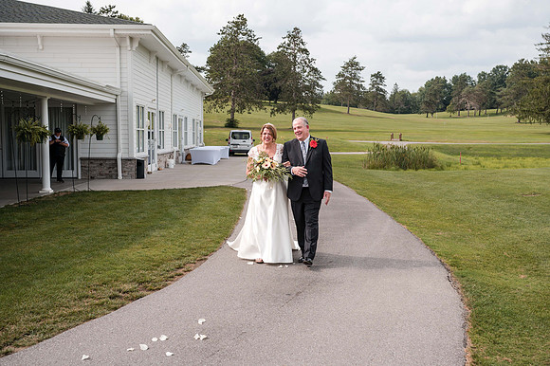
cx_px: 296
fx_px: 579
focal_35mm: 38
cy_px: 171
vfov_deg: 35.1
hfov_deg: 50.8
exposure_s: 1/640
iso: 80
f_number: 4
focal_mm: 35
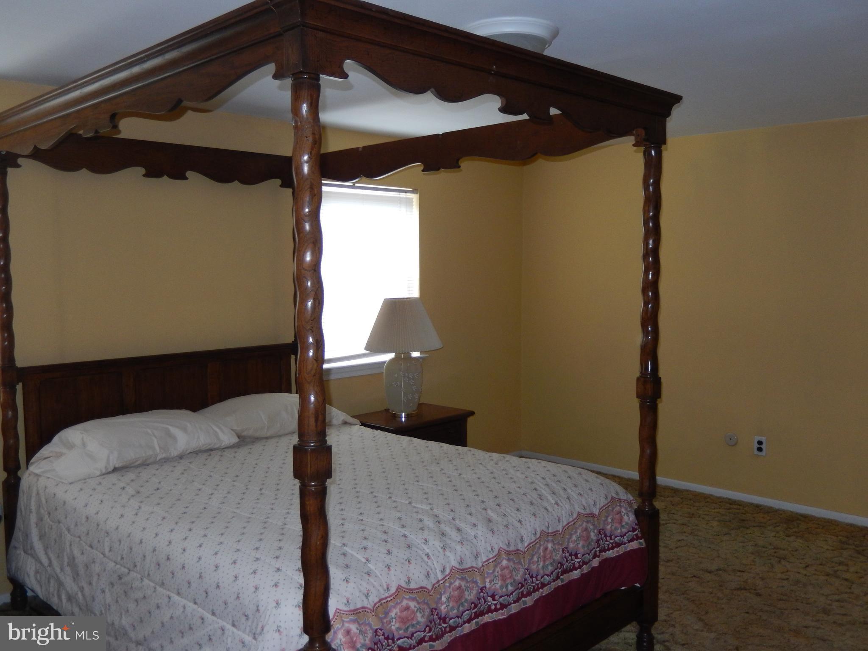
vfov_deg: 44.2
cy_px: 326
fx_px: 802
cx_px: 434
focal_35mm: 32
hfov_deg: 56.8
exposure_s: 1/30
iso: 200
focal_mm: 5.7
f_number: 3.8
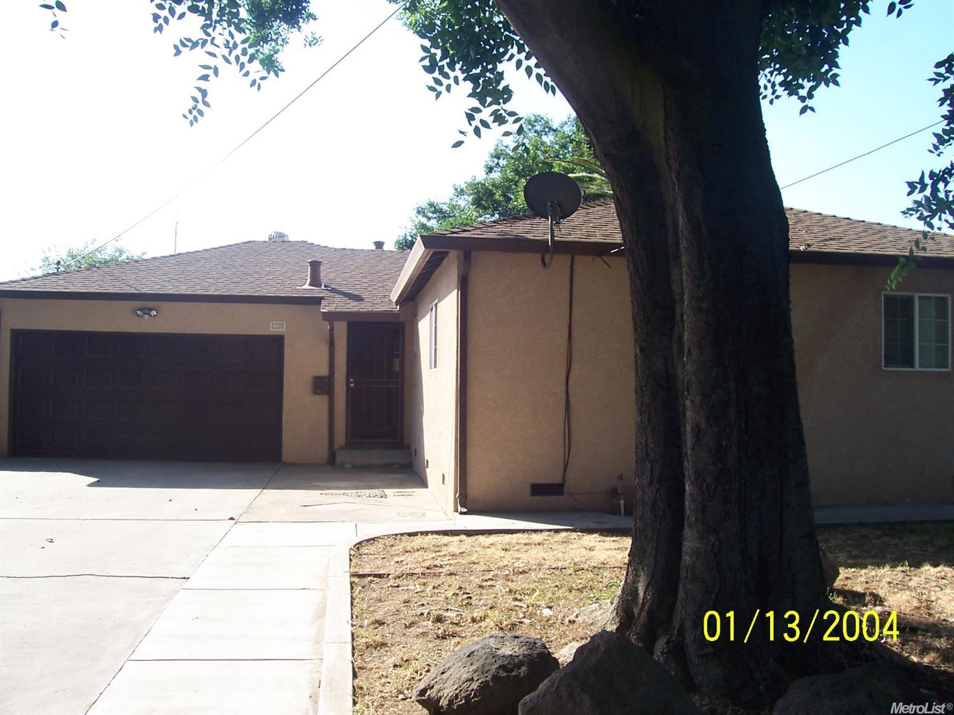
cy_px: 358
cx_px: 477
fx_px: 937
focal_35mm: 34
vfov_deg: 41.8
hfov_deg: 54.0
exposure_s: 1/180
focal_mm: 5.6
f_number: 5.6
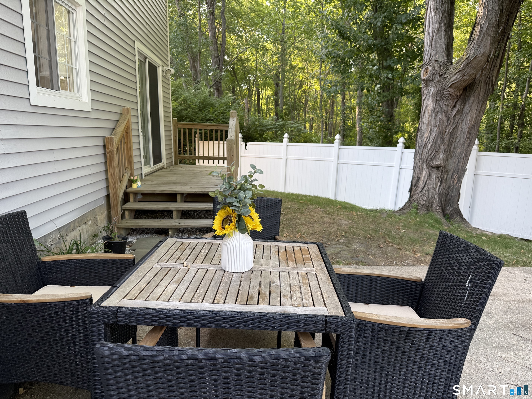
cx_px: 266
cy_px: 200
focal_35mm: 24
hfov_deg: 71.6
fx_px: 369
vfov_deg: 56.8
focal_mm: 6.76
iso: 64
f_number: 1.78
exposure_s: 1/121
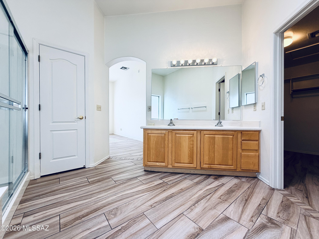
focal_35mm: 14
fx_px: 129
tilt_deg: -0.2
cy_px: 120
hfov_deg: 102.1
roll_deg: -0.4
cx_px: 160
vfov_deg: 85.7
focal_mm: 2.22
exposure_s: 1/120
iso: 50
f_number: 2.2
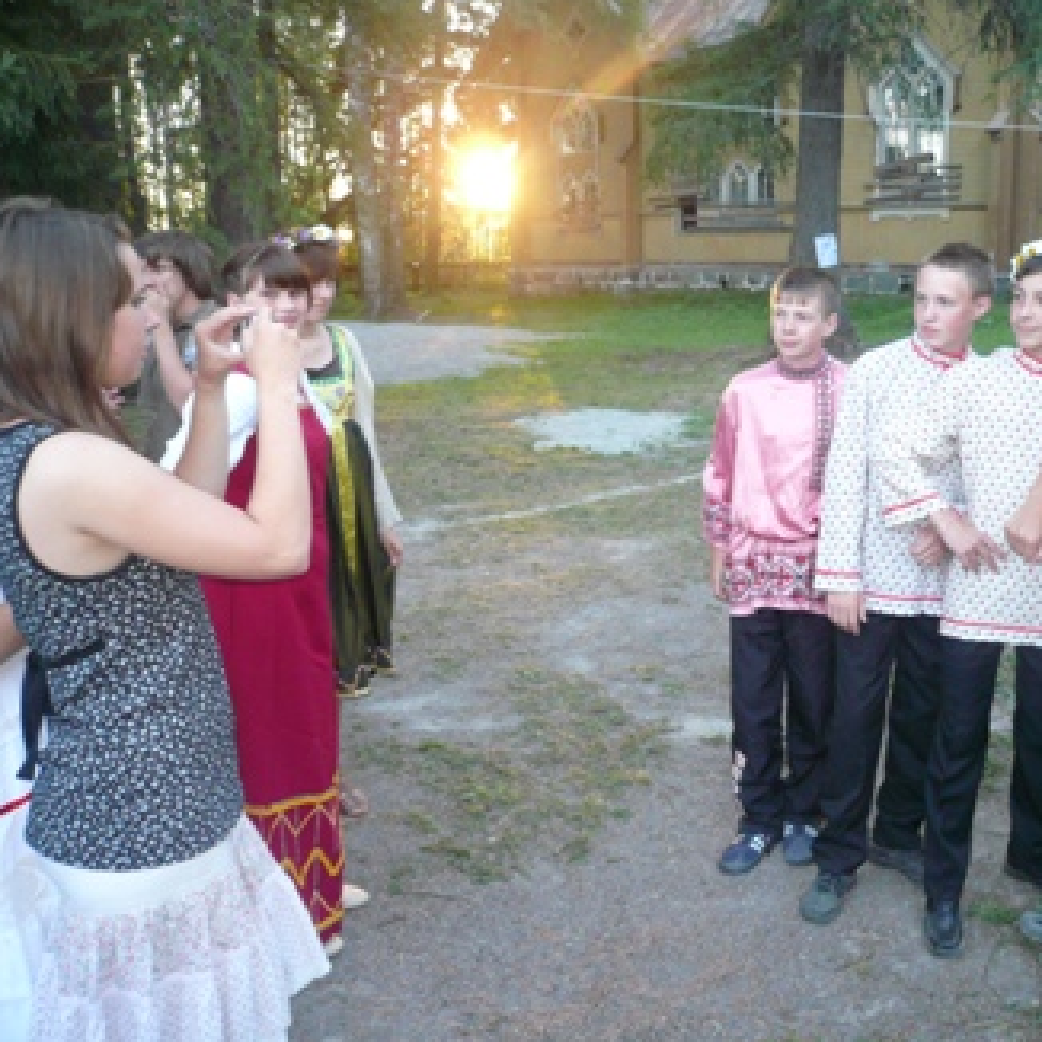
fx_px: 1158
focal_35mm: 34
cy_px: 531
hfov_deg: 47.9
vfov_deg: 48.4
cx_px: 665
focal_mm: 4.6
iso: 160
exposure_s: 1/30
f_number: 2.8
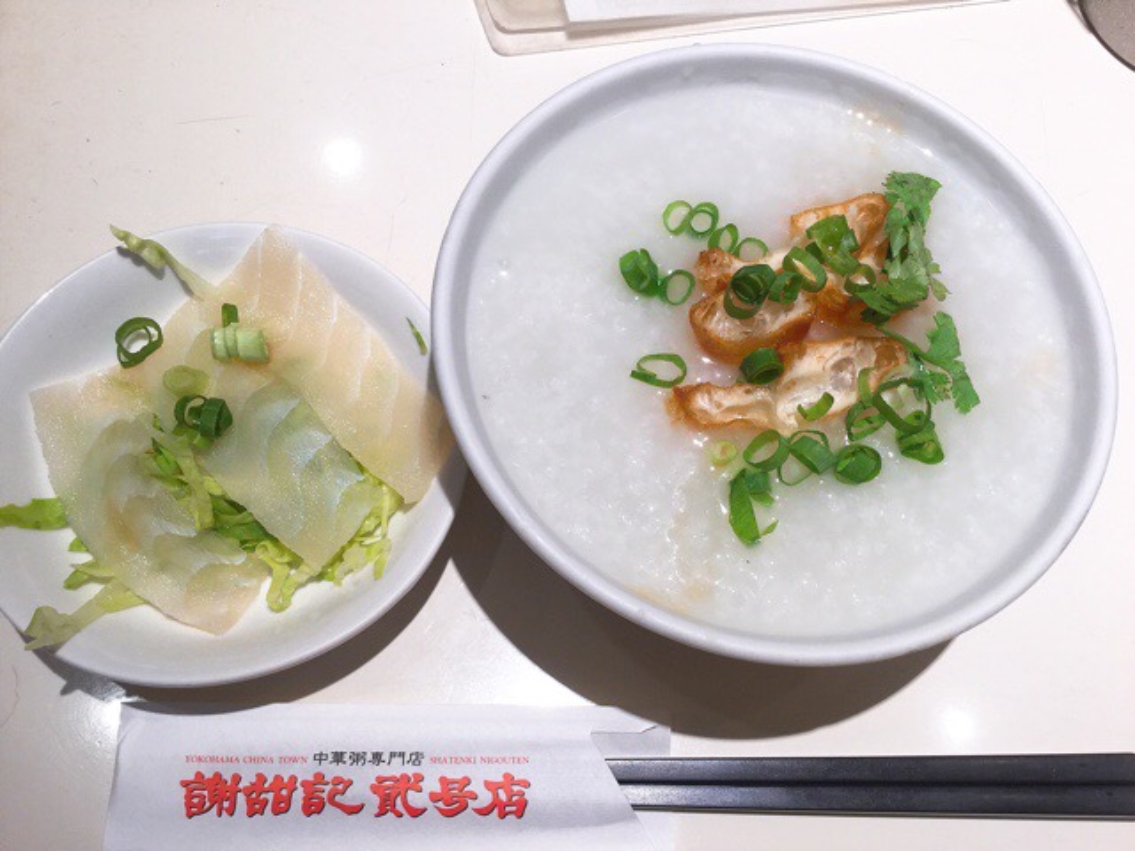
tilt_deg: -67.9
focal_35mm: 31
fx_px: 1016
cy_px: 426
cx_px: 568
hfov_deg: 58.4
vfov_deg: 45.4
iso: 32
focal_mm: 3.3
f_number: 2.4
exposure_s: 1/50
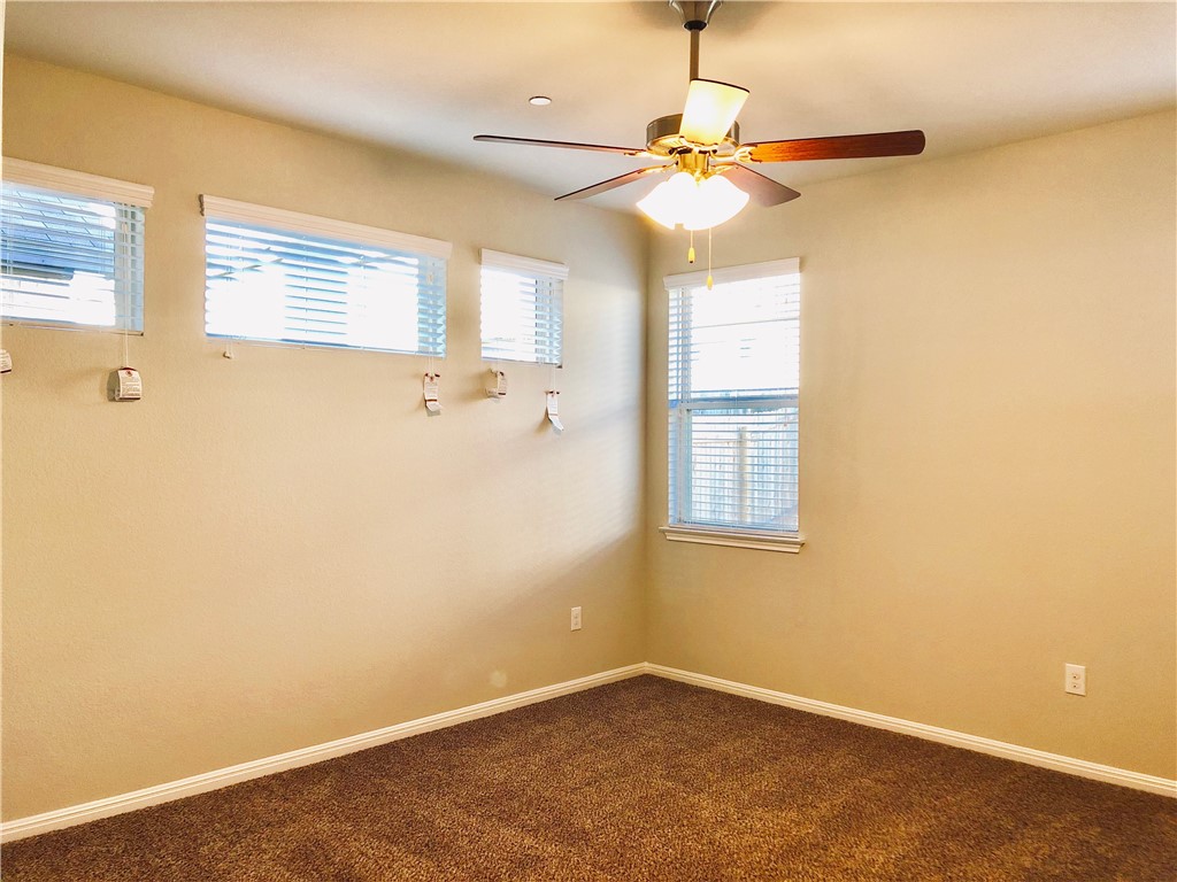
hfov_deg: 63.4
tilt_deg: -0.5
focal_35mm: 28
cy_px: 441
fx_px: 952
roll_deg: -0.4
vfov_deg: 49.7
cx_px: 588
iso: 25
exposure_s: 1/30
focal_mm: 3.99
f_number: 1.8
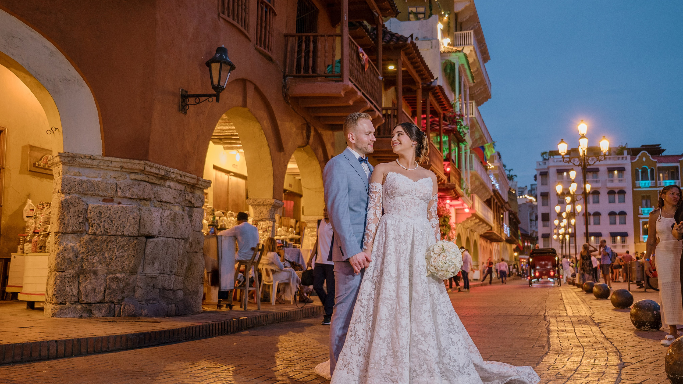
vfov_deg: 32.0
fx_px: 670
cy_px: 200
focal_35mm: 37
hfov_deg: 54.0
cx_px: 362
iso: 500
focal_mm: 29
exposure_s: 1/60
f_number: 2.8
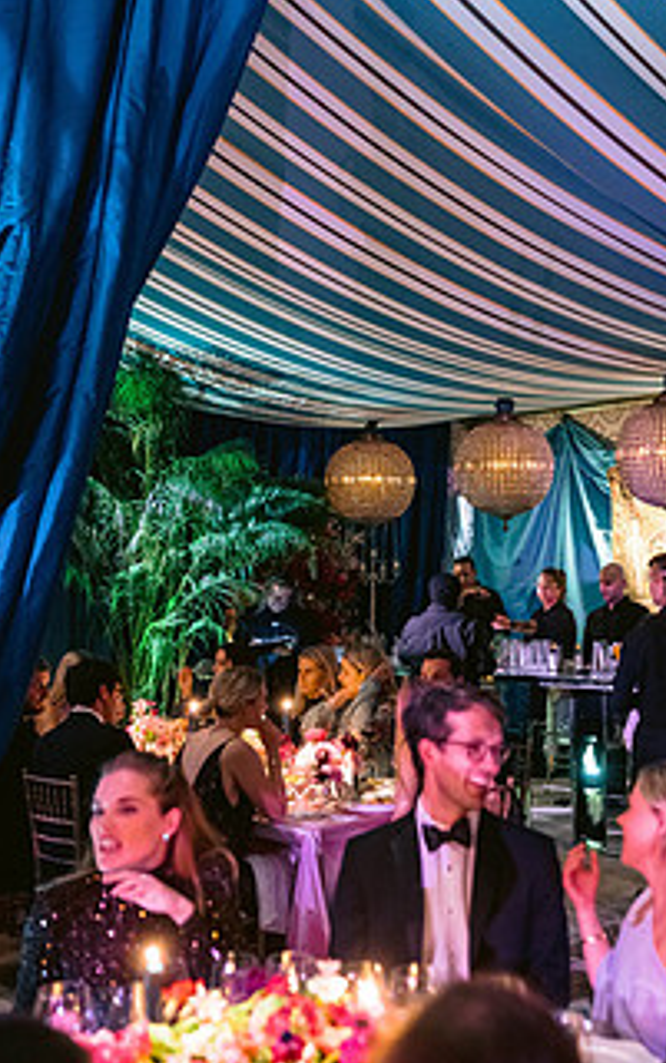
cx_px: 484
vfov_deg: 40.3
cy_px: 493
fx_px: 1450
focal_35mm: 50
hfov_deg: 25.6
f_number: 2.2
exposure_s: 1/40
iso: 3200
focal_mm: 35
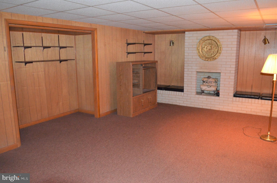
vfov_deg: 47.7
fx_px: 207
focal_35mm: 27
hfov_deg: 67.5
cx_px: 138
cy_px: 92
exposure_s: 1/60
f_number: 3.5
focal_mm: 18
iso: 3200
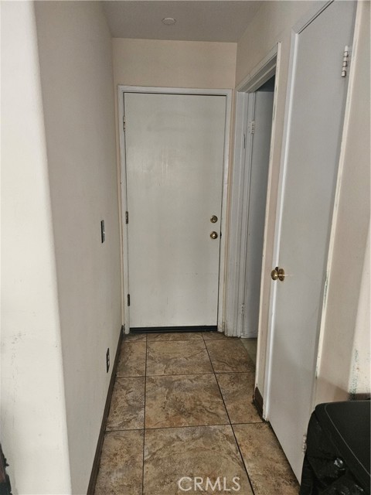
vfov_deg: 73.9
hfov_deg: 58.9
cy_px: 248
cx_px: 186
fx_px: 329
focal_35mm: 23
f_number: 1.8
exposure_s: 1/120
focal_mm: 5.4
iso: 640
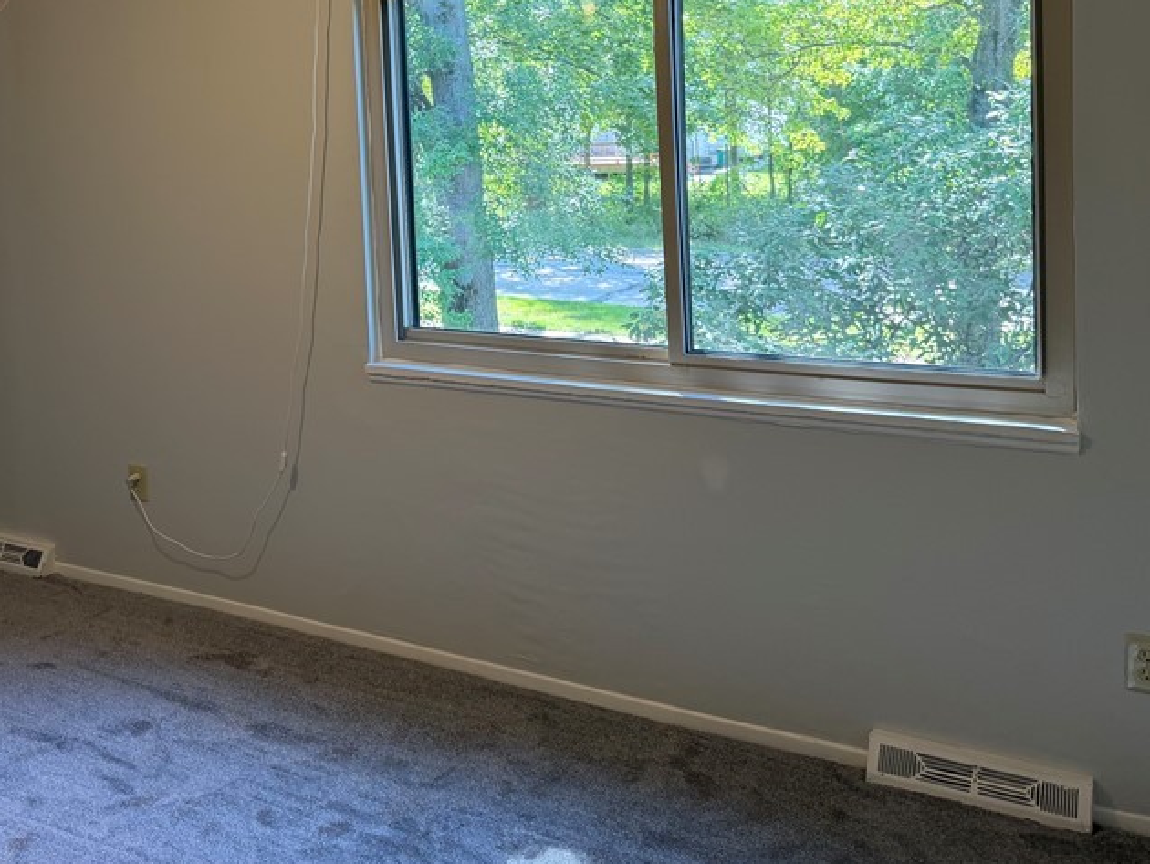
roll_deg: +3.1
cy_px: 186
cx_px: 318
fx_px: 1296
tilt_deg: -5.2
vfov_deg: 35.8
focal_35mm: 39
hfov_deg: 46.5
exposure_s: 1/60
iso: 100
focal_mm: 6.76
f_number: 1.78
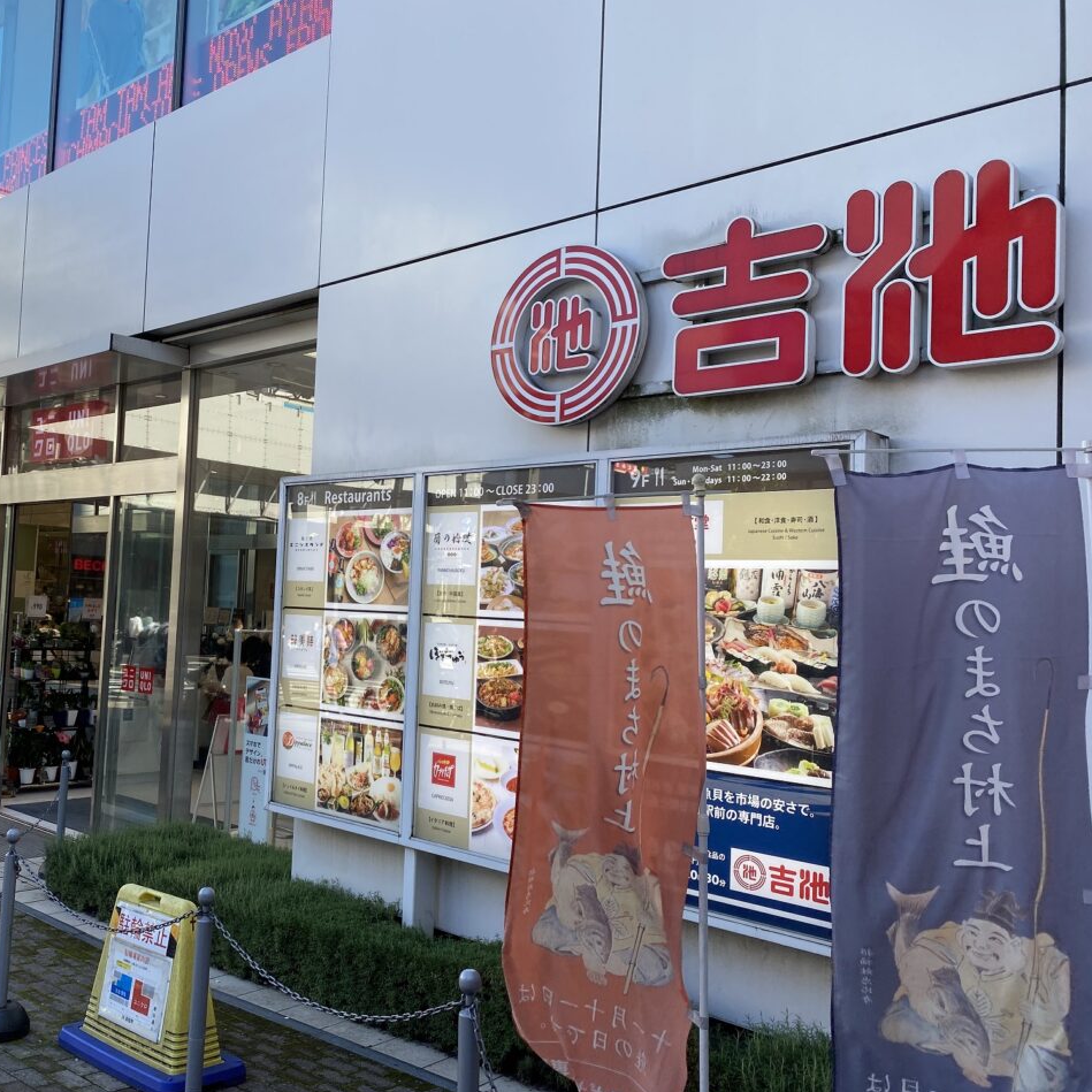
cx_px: 357
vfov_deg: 52.5
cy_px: 551
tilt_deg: +2.9
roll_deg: -2.2
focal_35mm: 31
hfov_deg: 51.5
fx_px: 1106
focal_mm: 4.25
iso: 32
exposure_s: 1/673
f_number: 1.8
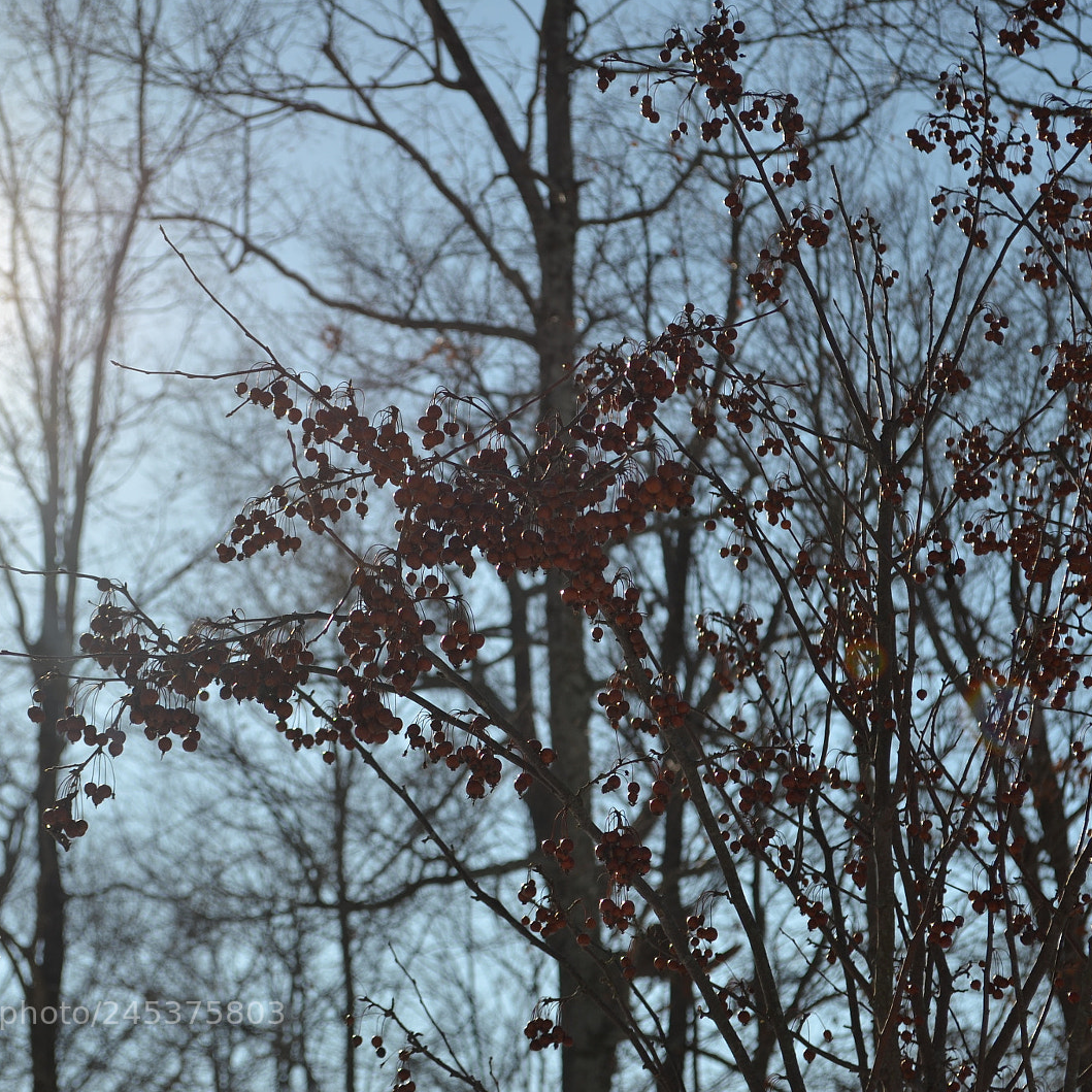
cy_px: 544
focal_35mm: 87
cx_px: 570
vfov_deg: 20.0
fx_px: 3092
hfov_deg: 20.0
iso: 100
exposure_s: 1/800
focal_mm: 45
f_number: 5.6
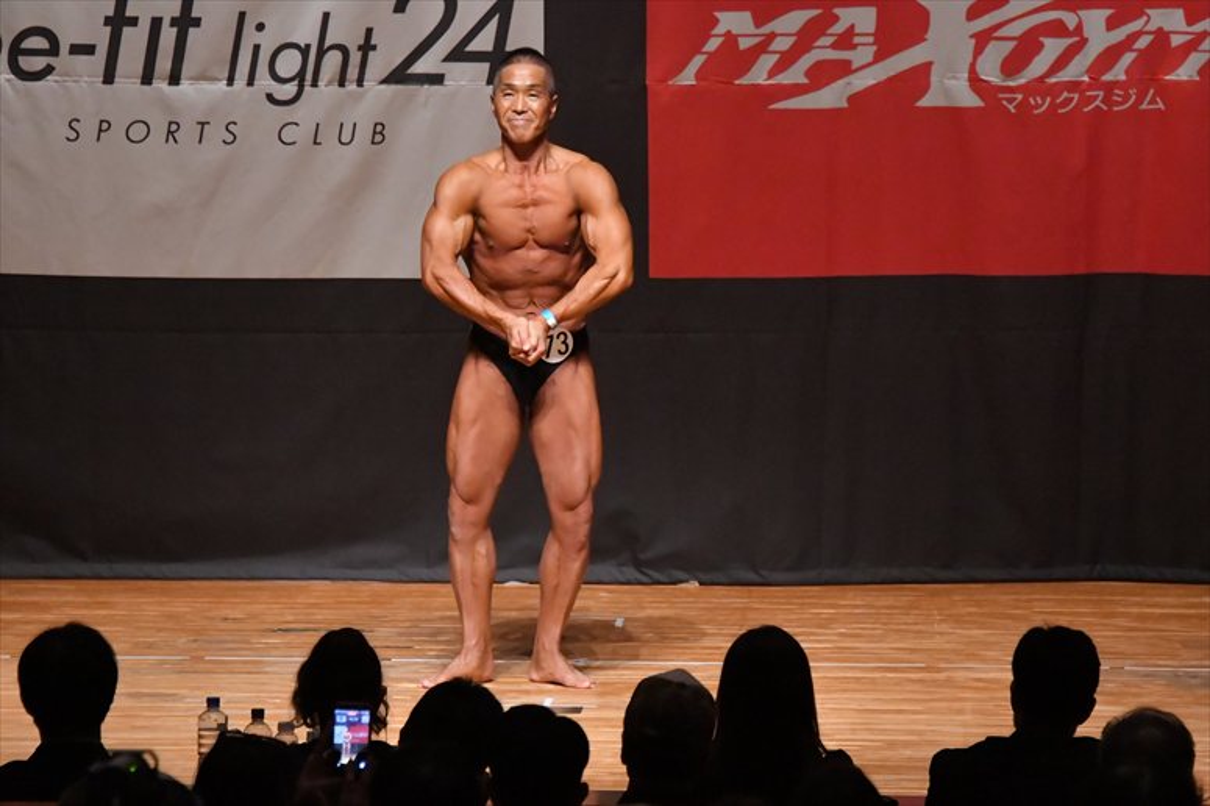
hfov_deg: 8.1
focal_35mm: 255
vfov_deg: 5.4
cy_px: 403
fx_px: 8567
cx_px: 605
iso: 10000
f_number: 5.6
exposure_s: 1/400
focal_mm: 170
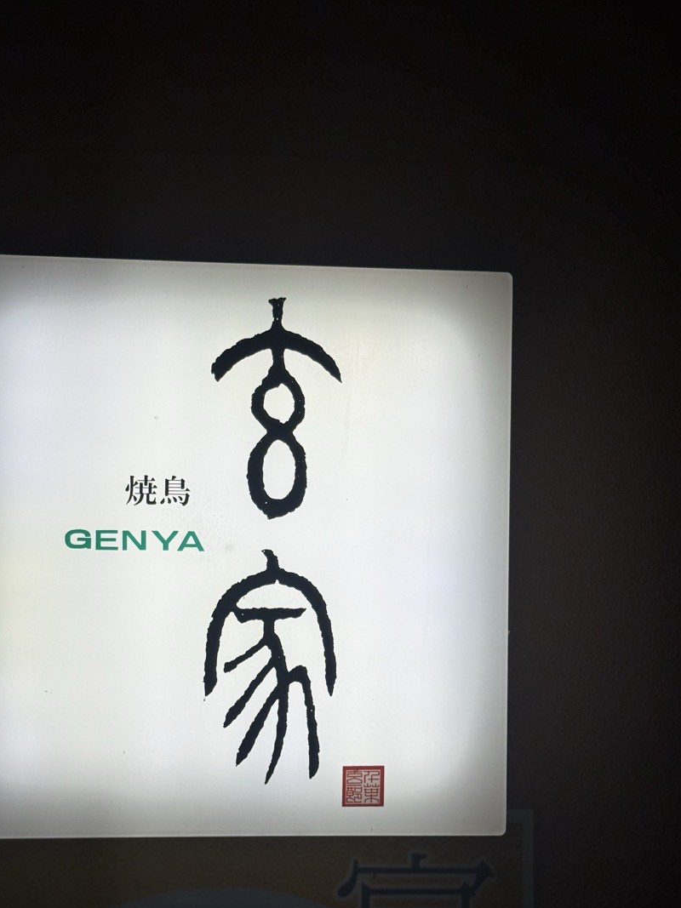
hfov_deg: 27.0
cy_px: 469
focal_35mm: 54
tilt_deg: +3.5
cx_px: 307
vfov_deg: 35.5
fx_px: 1417
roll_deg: -1.5
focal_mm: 6.76
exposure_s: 1/2342
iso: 64
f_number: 1.78
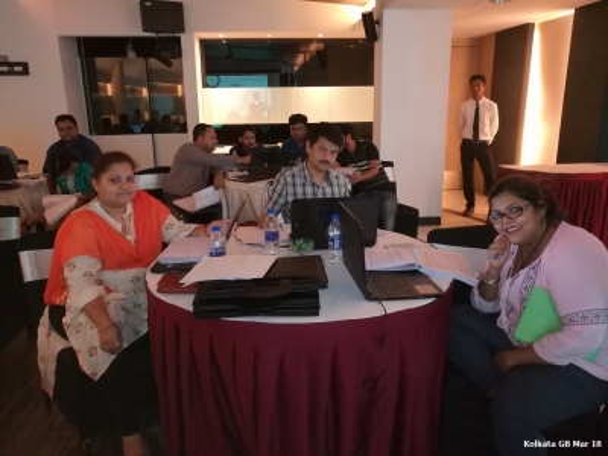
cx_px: 304
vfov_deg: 53.1
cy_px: 228
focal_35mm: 26
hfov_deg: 67.3
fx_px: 457
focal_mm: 3.83
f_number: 2.2
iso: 500
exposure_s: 1/25
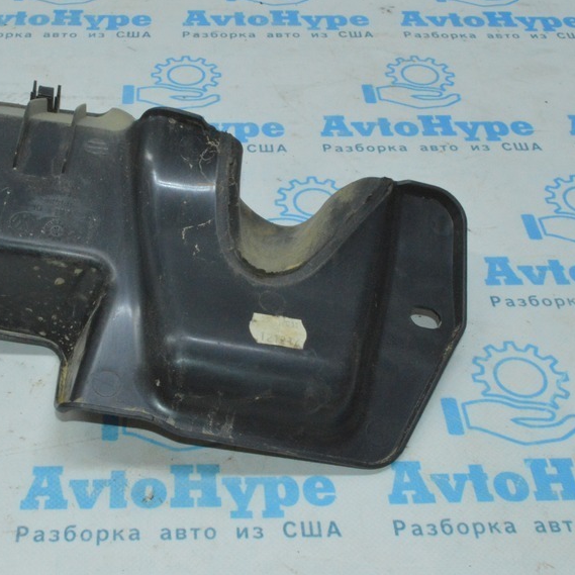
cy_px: 241
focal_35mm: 55
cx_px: 181
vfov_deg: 31.0
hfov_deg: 30.8
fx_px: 1034
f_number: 25
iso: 4500
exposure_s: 1/50
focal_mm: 24
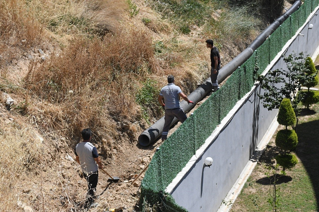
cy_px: 106
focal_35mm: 75
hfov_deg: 27.0
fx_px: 665
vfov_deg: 18.2
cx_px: 160
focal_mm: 50
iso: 1600
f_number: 11
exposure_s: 1/2500
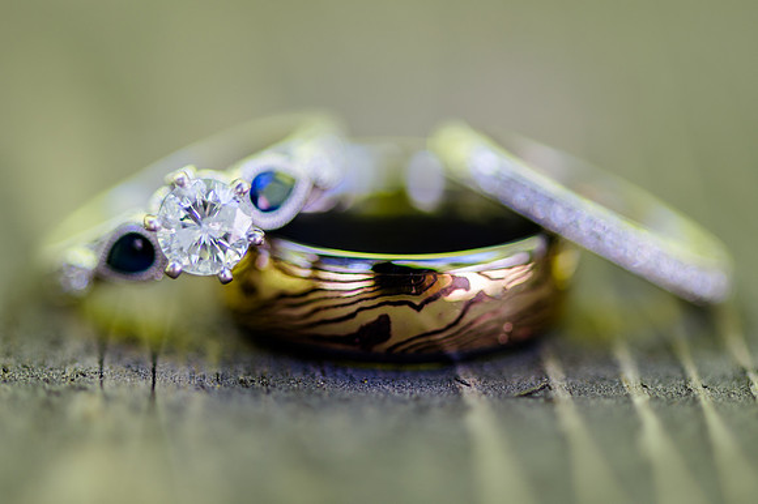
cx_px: 333
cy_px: 247
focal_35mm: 123
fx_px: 2589
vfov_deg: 11.1
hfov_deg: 16.7
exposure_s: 1/50
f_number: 4
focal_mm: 105
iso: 160
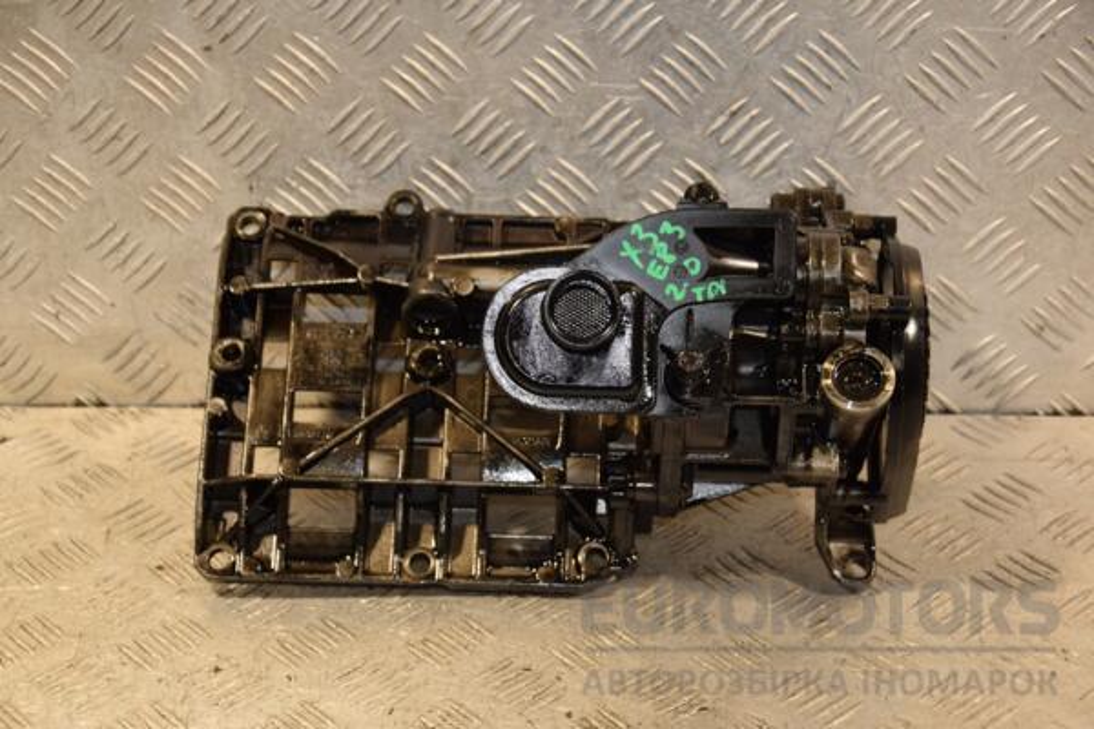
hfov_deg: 26.0
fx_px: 2370
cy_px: 364
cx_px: 547
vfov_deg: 17.5
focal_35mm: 78
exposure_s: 1/125
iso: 800
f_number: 5
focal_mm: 52
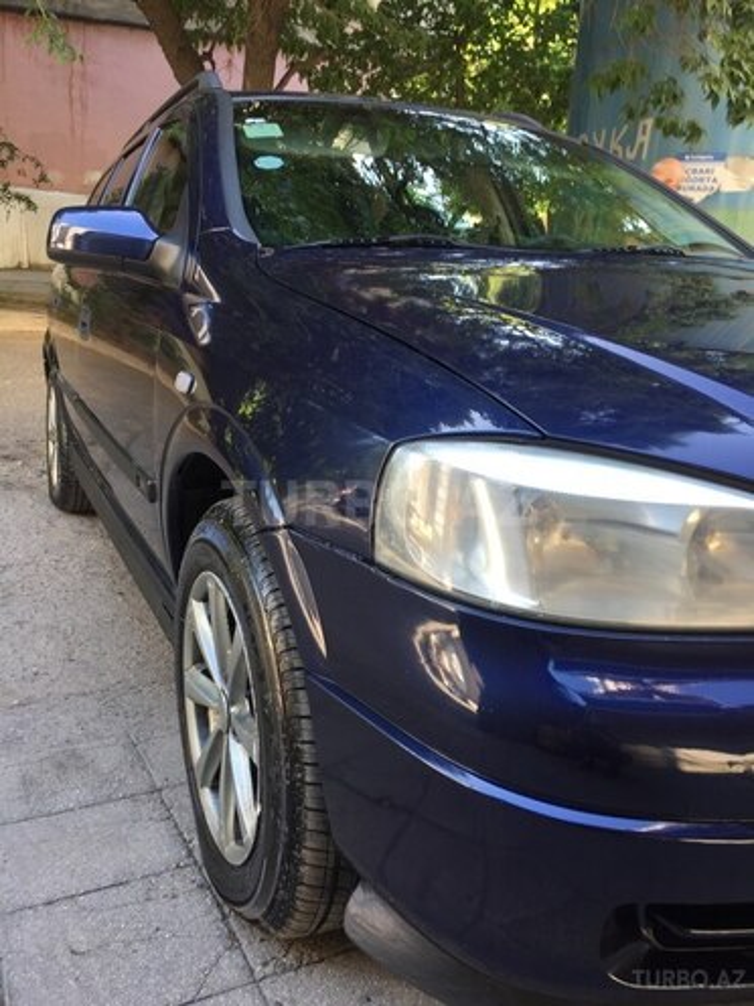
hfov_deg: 48.2
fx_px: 842
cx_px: 377
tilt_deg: -17.7
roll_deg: -5.0
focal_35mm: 29
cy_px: 503
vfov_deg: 61.7
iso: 32
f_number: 2.2
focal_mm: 4.15
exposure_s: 1/50
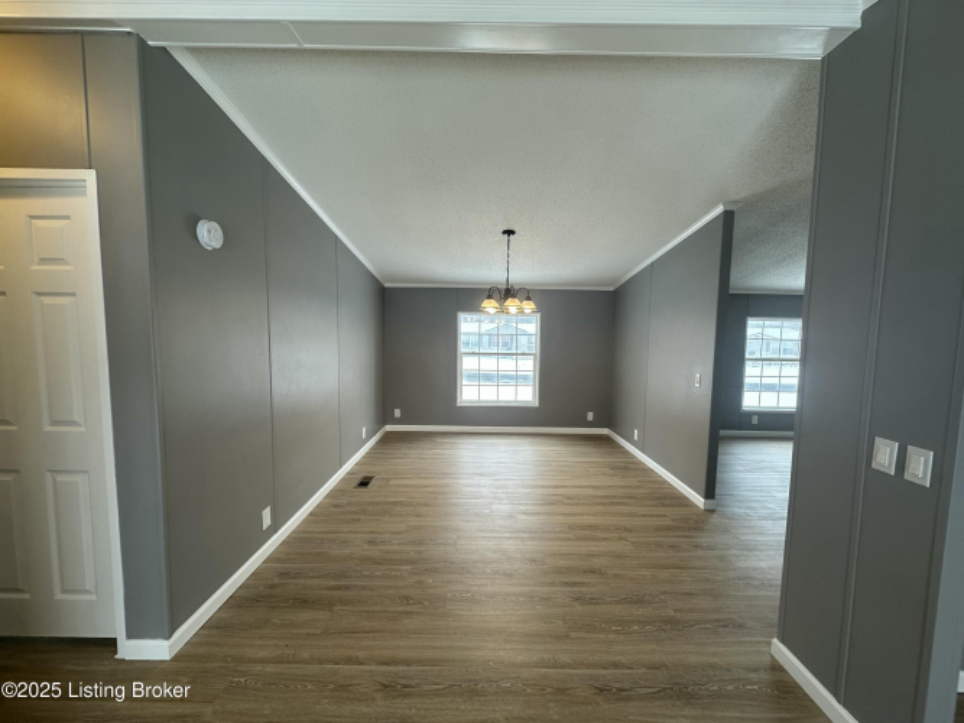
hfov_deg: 102.1
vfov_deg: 85.7
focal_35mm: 14
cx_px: 482
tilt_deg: -3.9
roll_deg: -1.2
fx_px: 390
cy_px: 362
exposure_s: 1/120
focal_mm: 2.22
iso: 50
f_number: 2.2
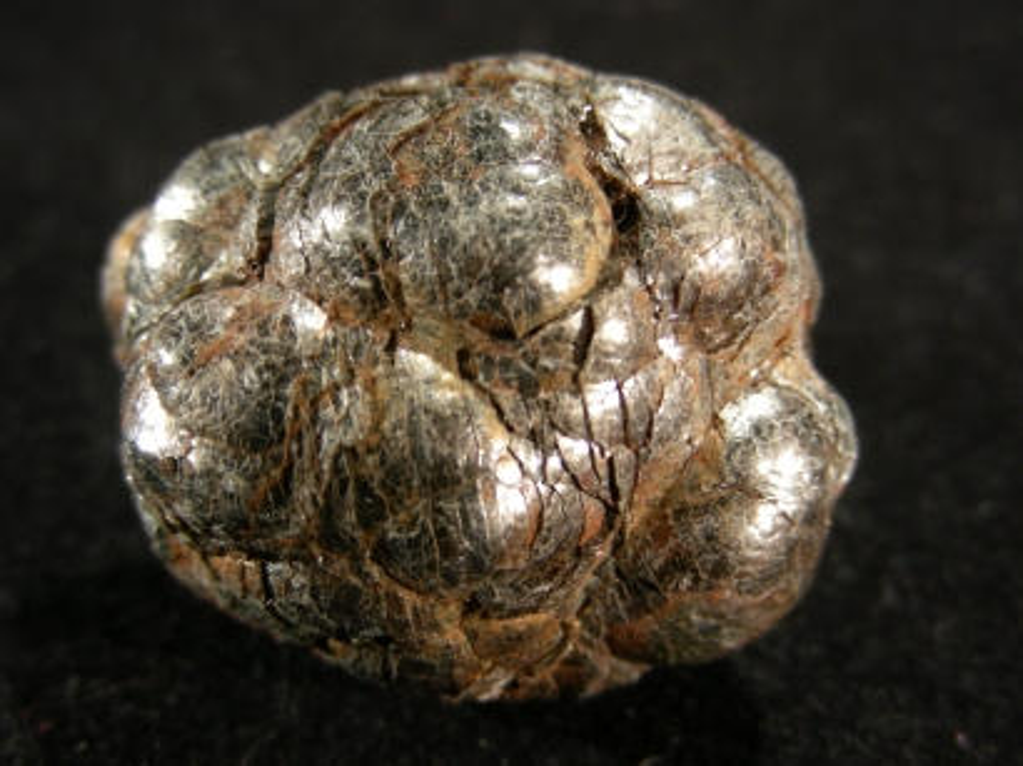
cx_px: 512
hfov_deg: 33.3
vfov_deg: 25.2
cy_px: 383
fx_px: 1713
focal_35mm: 58
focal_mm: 9.7
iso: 50
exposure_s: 1/45.8
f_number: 3.5
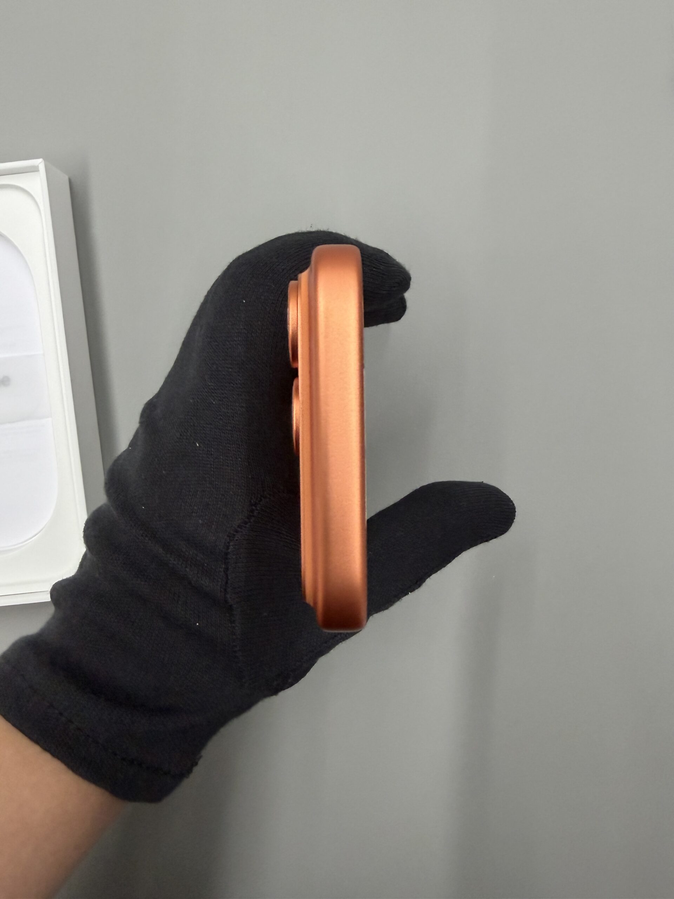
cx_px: 337
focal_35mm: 24
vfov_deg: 71.6
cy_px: 450
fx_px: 623
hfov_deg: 56.8
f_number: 2.2
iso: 320
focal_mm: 2.22
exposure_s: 1/121
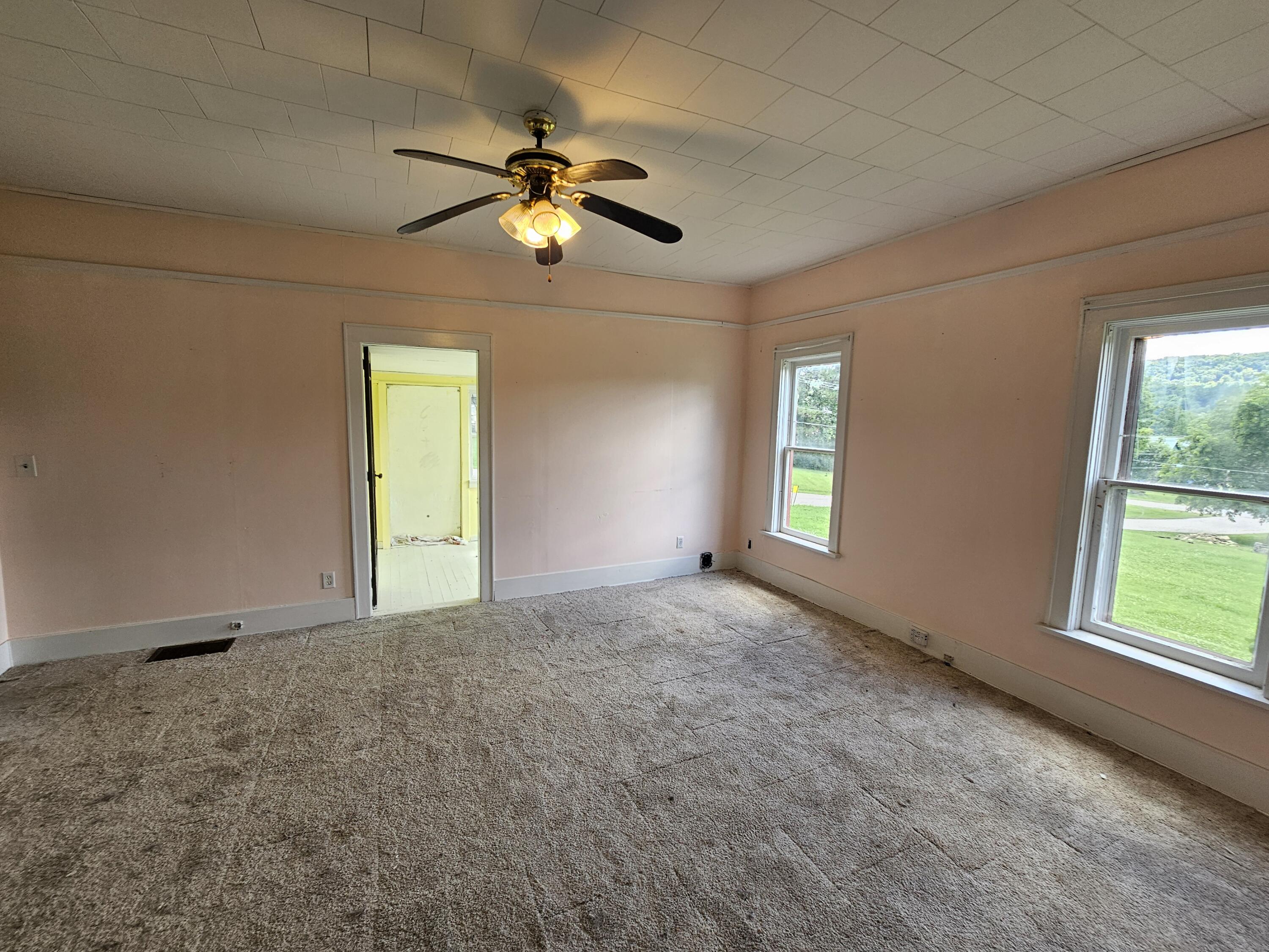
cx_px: 634
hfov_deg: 106.2
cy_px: 476
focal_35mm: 13
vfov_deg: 89.9
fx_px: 477
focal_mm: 2.2
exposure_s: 1/60
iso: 50
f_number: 2.2
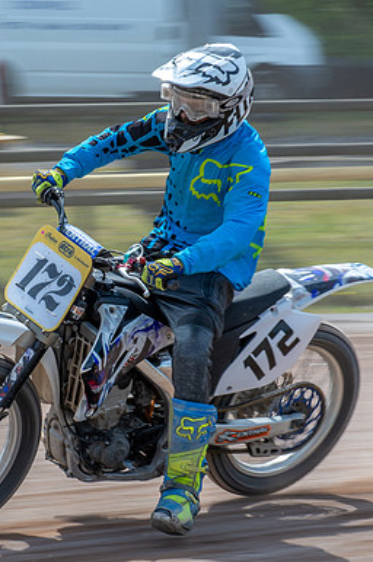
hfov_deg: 5.2
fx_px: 4110
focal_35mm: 264
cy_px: 342
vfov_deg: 7.8
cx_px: 58
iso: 160
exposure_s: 1/200
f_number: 8
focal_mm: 70
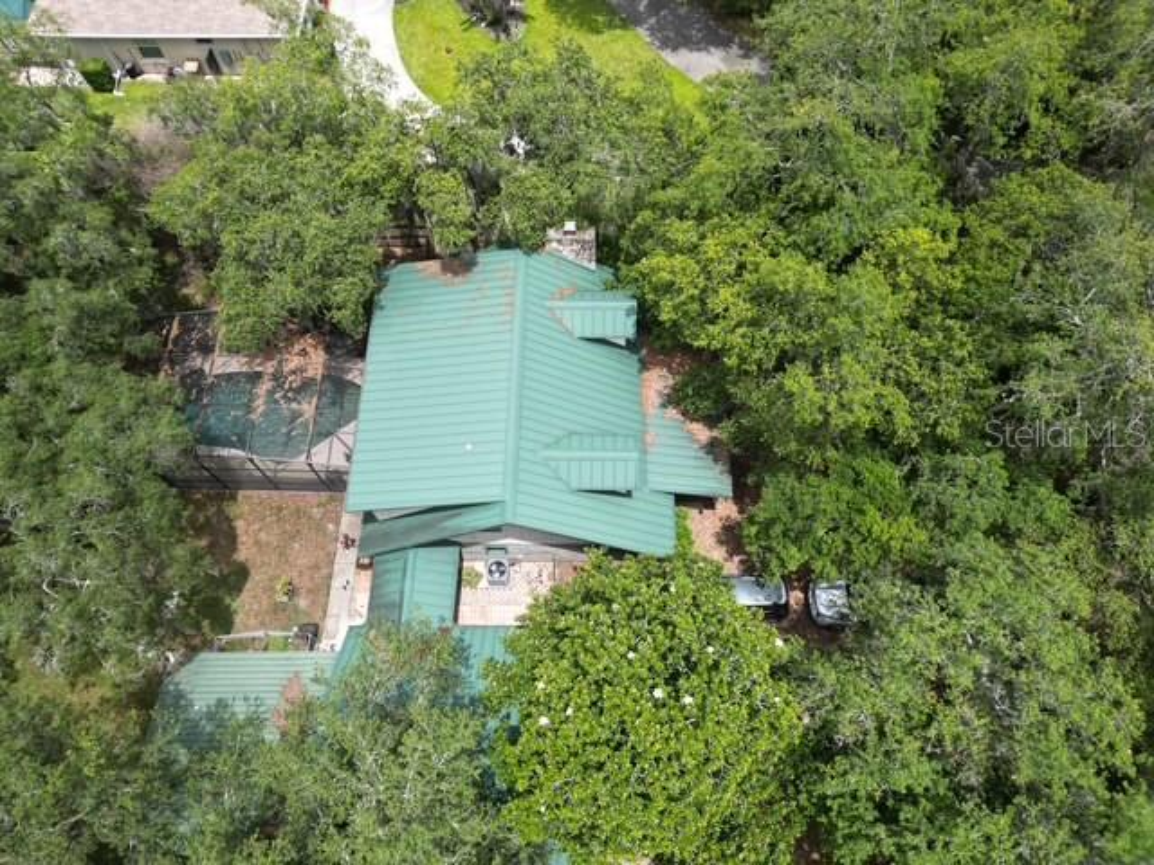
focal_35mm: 24
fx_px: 800
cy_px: 432
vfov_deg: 56.8
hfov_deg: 71.6
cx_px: 577
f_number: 1.7
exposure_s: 1/2000
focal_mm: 6.72
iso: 100
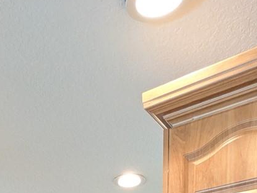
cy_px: 364
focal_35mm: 54
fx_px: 401
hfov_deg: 35.3
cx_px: 93
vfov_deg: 19.1
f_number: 2.2
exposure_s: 1/60
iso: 202
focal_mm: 1.83
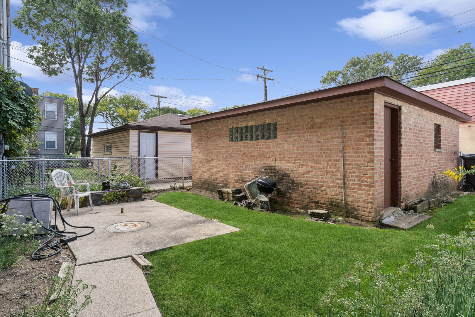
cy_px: 158
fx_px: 264
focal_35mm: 20
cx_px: 238
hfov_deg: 84.0
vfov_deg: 61.9
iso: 400
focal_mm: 20
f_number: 8
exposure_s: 1/500
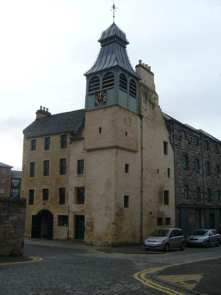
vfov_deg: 52.6
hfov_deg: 40.7
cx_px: 110
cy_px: 148
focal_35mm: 35
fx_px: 298
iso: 100
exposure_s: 1/500
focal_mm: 5.8
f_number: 5.6
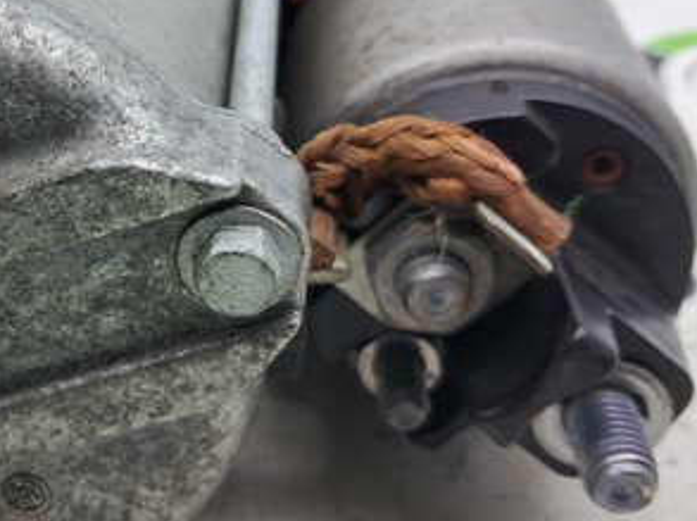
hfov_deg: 31.8
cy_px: 158
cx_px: 126
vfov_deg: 24.6
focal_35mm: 59
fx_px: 1187
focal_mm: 4
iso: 50
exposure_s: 1/50
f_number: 1.8
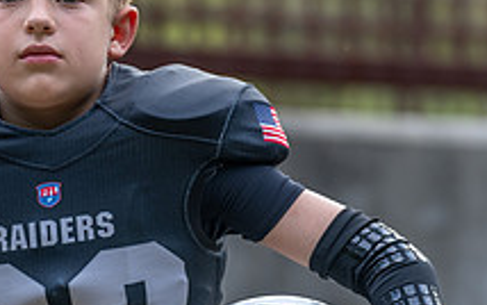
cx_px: 86
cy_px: 270
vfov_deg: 3.3
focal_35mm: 403
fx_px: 5352
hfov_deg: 5.2
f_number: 2.8
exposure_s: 1/320
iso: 200
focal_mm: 146
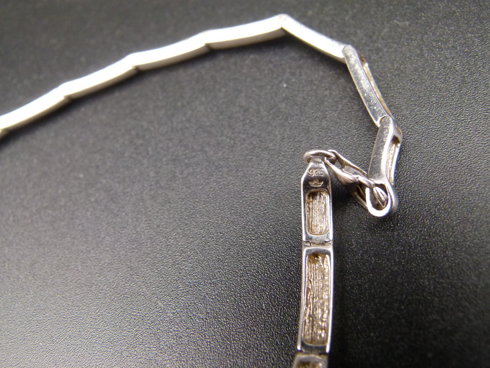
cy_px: 184
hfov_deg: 52.6
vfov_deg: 40.7
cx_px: 245
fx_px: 495
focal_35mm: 35
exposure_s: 1/60
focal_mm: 6.3
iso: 400
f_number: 3.1
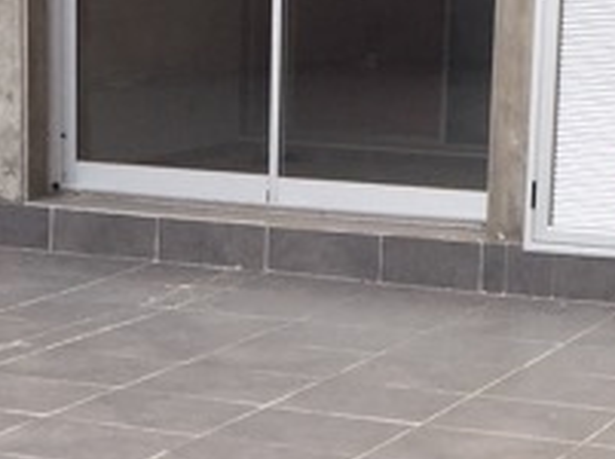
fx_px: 2625
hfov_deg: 13.4
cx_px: 263
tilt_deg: -15.0
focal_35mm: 148
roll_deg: -1.9
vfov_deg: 9.8
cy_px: 584
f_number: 2.2
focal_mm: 4.15
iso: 32
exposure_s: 1/465
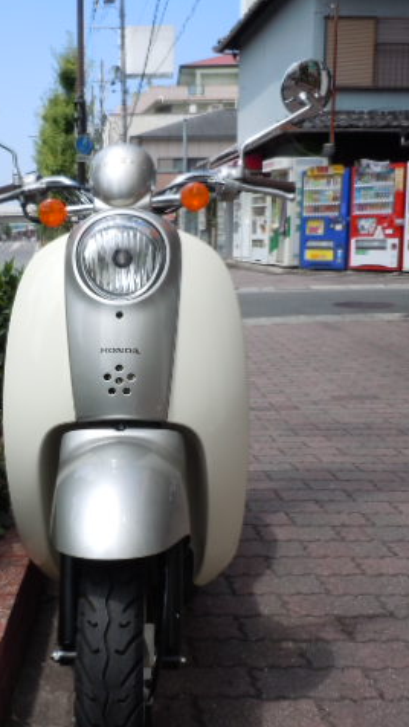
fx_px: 790
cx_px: 96
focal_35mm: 41
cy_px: 362
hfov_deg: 28.5
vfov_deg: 49.4
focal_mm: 5
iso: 100
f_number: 3.7
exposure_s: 1/500
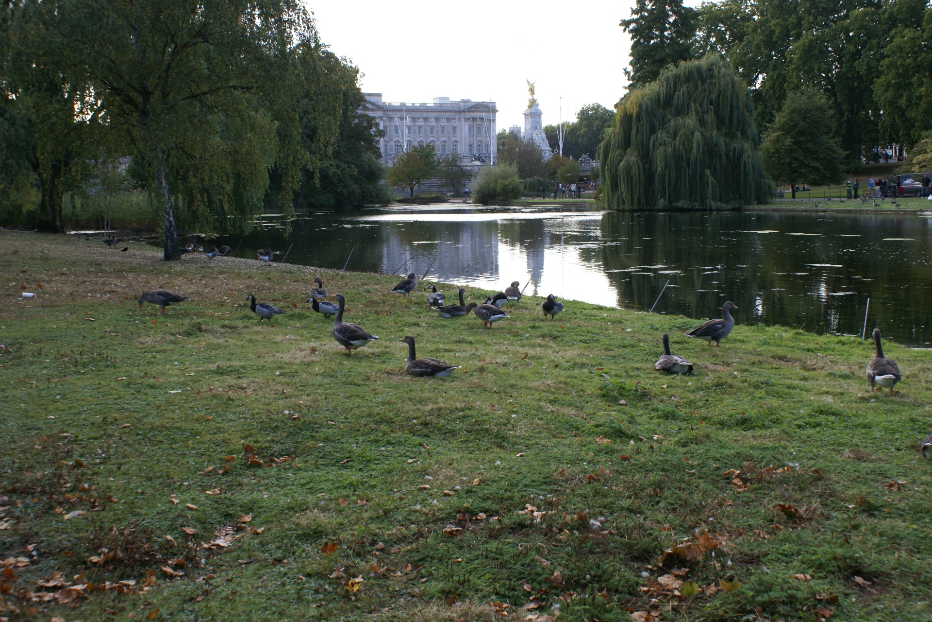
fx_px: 1087
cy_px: 311
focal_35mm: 42
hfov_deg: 46.4
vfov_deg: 31.9
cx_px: 466
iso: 100
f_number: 7.1
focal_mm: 28
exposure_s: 1/100
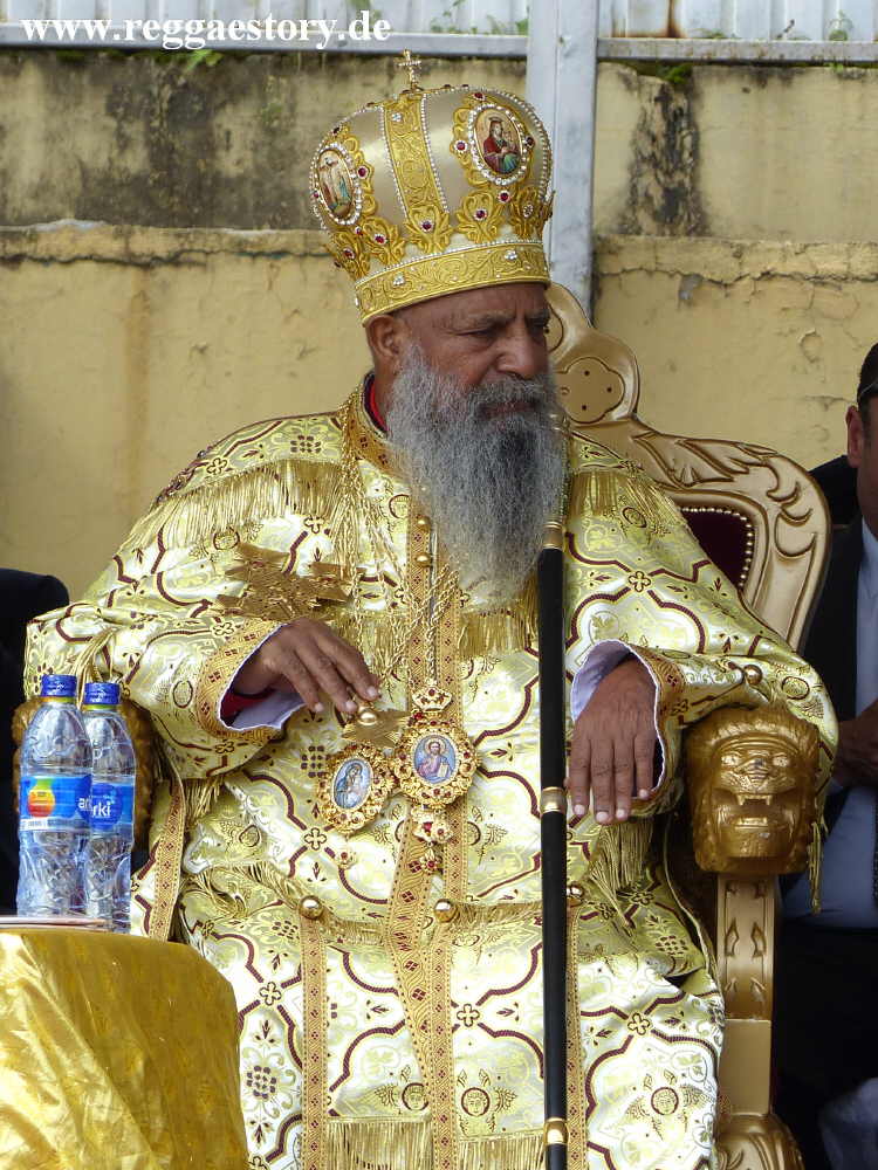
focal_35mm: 175
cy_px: 585
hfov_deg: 8.5
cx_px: 439
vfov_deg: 11.3
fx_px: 5918
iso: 100
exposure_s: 1/400
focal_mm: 31.5
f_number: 4
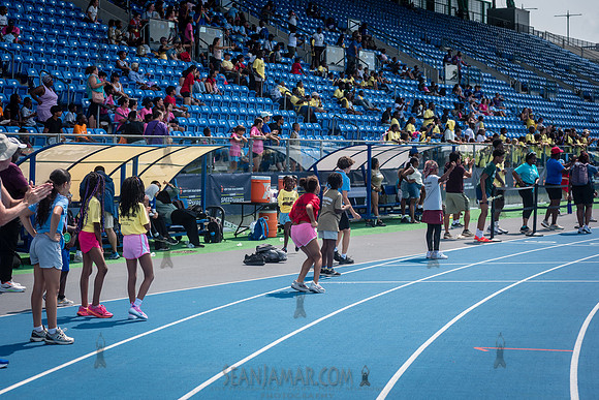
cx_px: 300
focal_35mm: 80
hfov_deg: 25.3
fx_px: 1336
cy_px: 200
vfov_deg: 17.0
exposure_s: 1/800
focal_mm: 80
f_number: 5
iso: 160
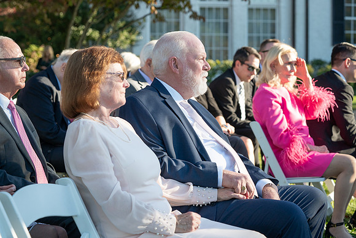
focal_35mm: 99
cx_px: 175
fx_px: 982
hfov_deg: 20.5
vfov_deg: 13.8
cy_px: 125
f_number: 5.6
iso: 500
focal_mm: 92
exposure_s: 1/640
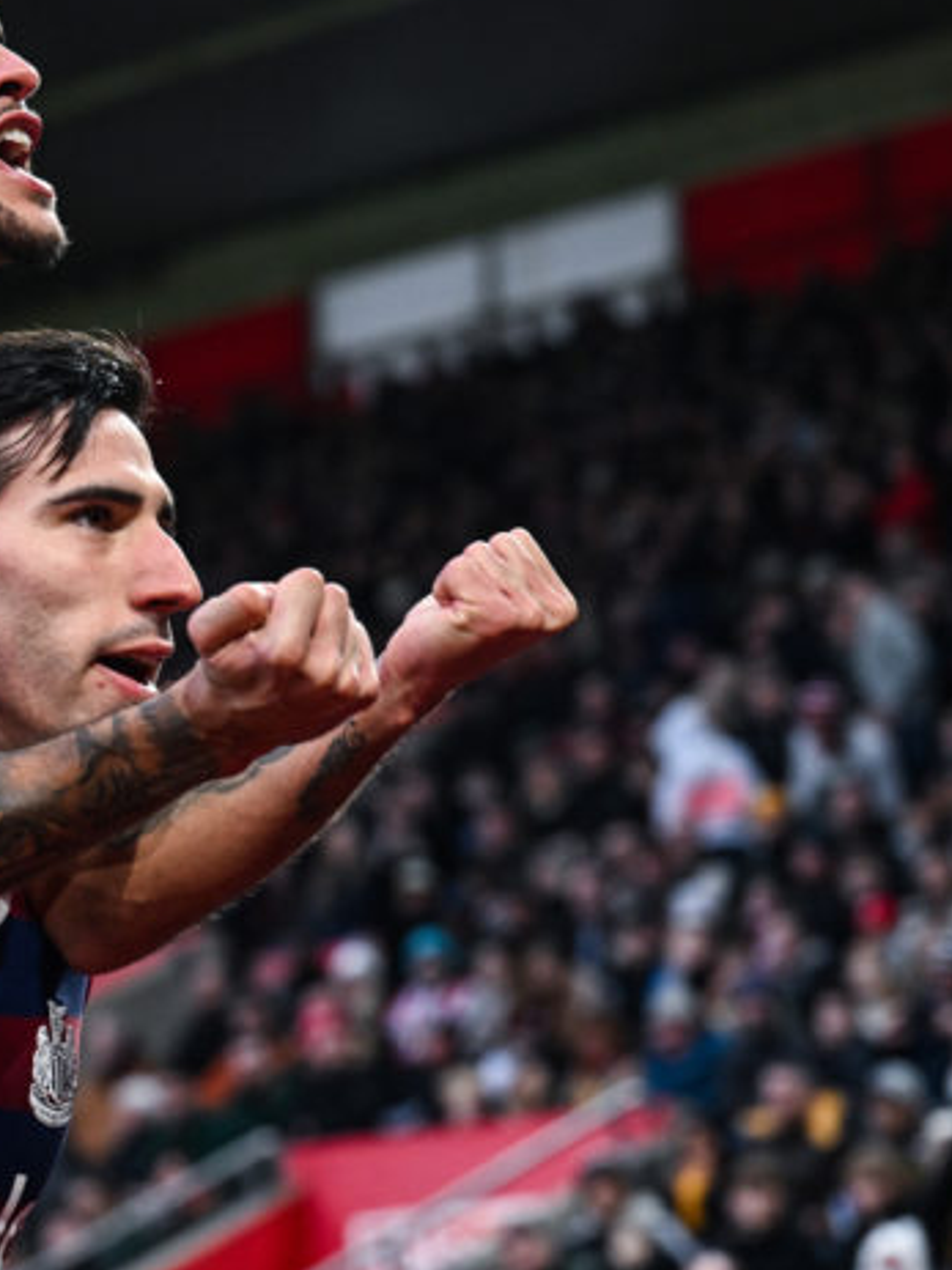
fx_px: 5466
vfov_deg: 13.3
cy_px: 695
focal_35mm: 149
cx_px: 47
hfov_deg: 9.9
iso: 1250
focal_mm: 70
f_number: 3.2
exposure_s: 1/640
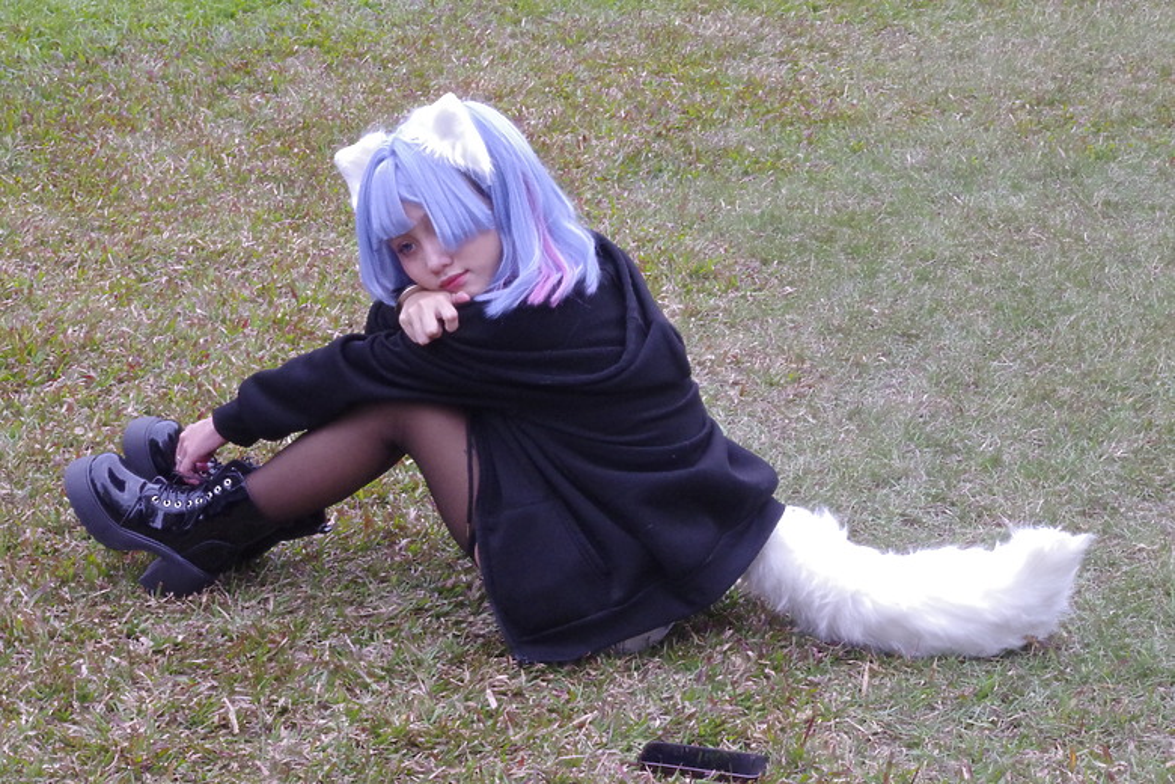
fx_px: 2448
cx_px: 588
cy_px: 392
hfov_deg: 27.0
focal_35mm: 75
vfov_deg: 18.2
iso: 3200
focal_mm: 50
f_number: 5.6
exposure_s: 1/30
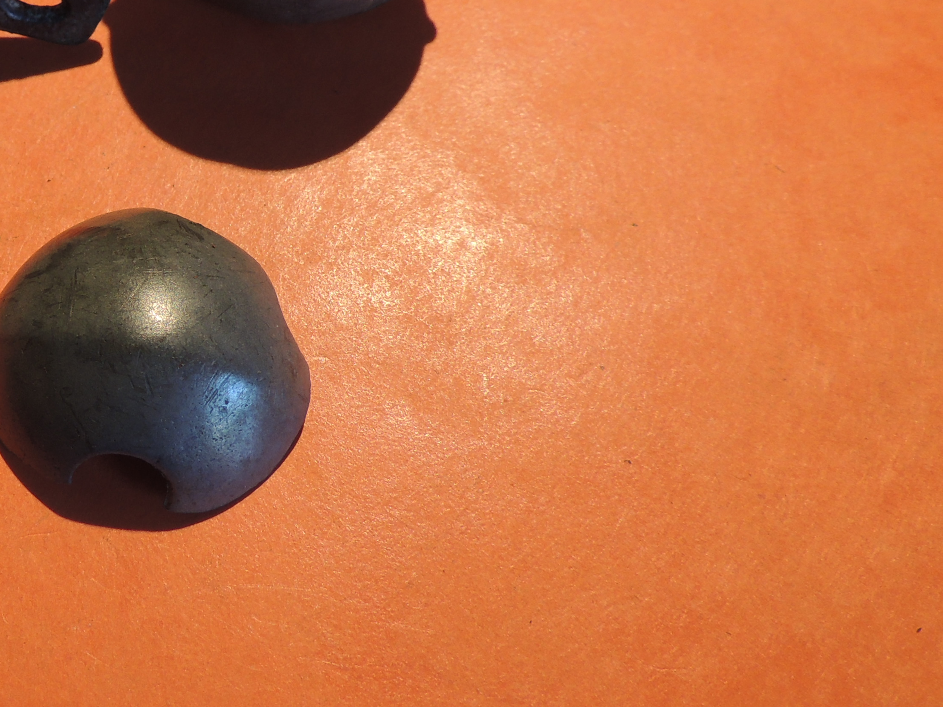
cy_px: 226
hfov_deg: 35.2
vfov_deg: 28.9
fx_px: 1362
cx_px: 36
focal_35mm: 50
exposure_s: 1/40
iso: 100
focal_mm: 4.3
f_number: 3
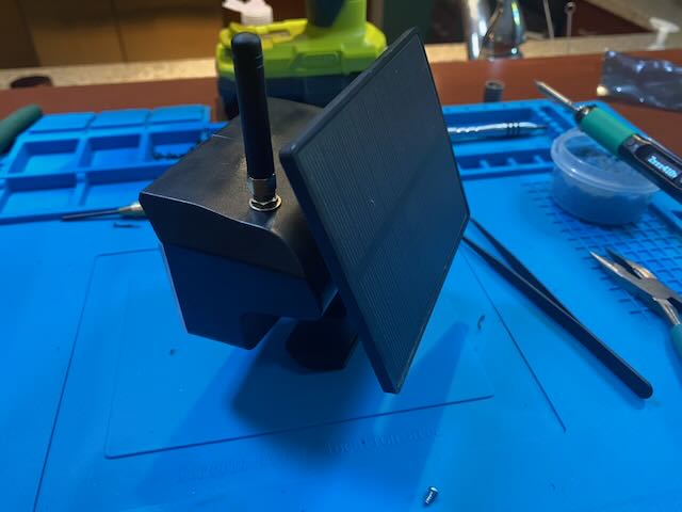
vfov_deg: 53.1
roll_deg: -1.0
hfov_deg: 67.3
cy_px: 256
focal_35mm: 26
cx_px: 341
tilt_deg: -39.4
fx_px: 512
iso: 500
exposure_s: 1/60
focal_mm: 4.25
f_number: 1.8
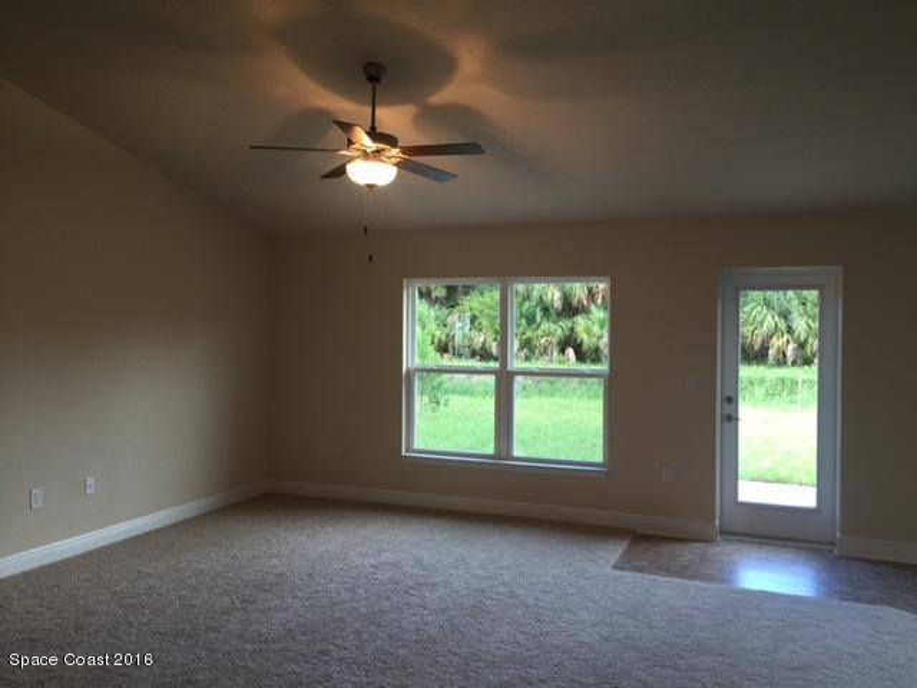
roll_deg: -2.1
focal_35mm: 29
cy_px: 344
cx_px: 458
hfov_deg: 61.7
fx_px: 768
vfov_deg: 48.2
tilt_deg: -0.5
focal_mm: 4.15
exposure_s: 1/40
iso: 32
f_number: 2.2
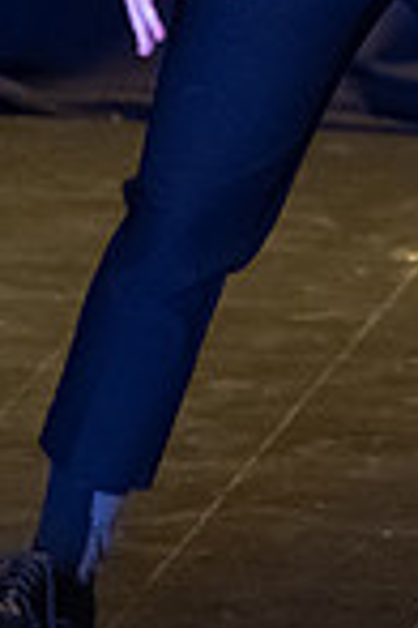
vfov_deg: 1.6
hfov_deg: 1.1
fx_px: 22779
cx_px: 628
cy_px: -511
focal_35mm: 1308
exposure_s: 1/400
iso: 4000
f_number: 2.8
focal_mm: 200
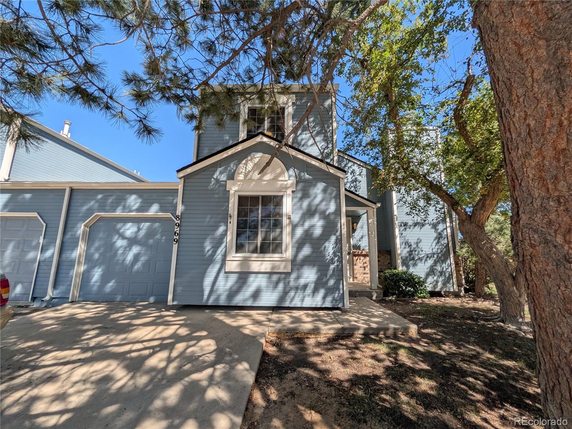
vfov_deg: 89.9
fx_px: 215
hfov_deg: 106.2
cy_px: 214
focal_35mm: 13
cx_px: 286
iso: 33
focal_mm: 1.54
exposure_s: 1/705
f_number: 2.2
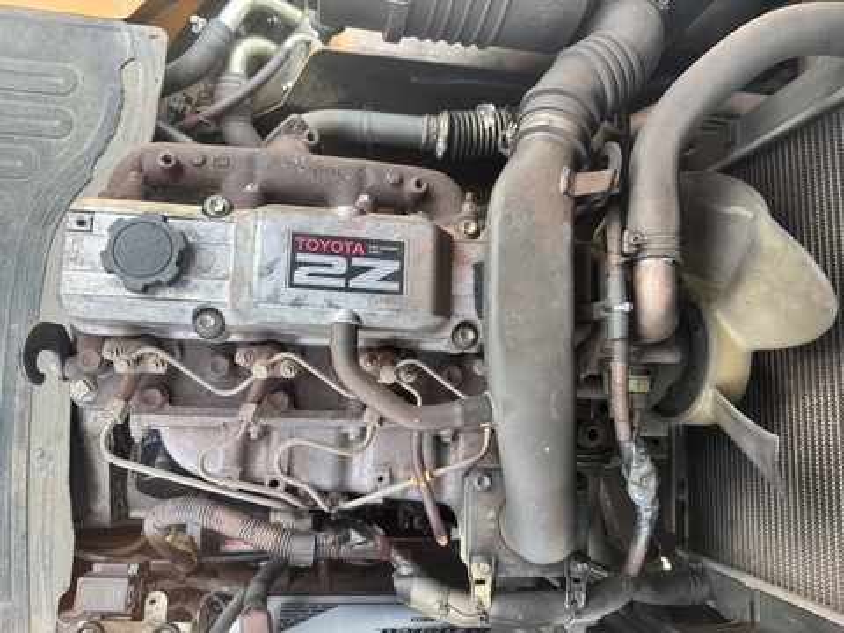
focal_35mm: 24
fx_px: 585
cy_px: 316
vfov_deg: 56.8
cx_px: 422
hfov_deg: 71.6
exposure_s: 1/121
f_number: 1.78
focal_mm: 6.76
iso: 160
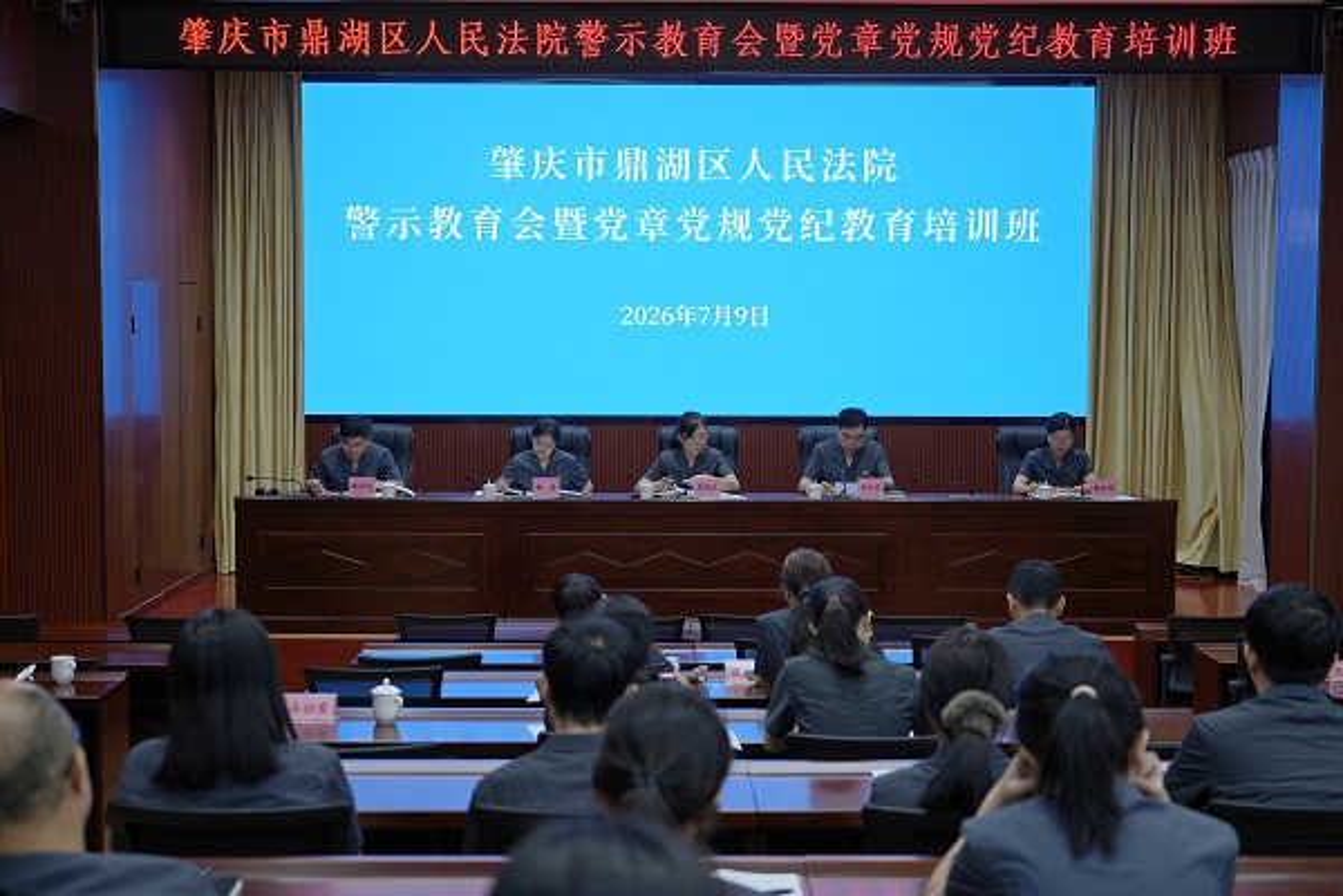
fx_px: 1828
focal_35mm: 49
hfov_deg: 40.3
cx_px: 672
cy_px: 448
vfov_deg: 27.5
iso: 160
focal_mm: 49
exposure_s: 1/60
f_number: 4
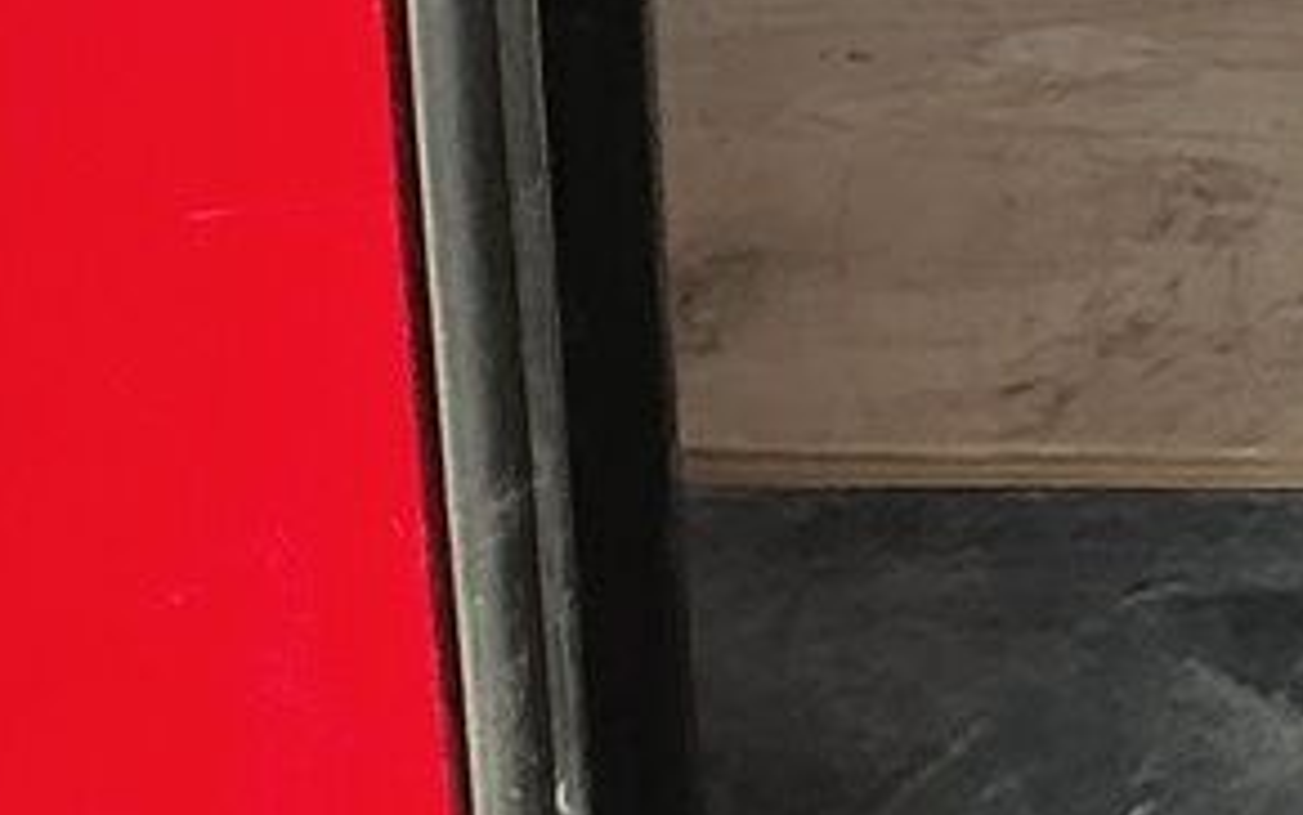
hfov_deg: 10.9
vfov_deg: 6.8
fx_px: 6393
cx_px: 2384
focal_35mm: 180
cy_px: -1254
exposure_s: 1/700
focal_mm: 3
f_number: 1.8
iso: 25
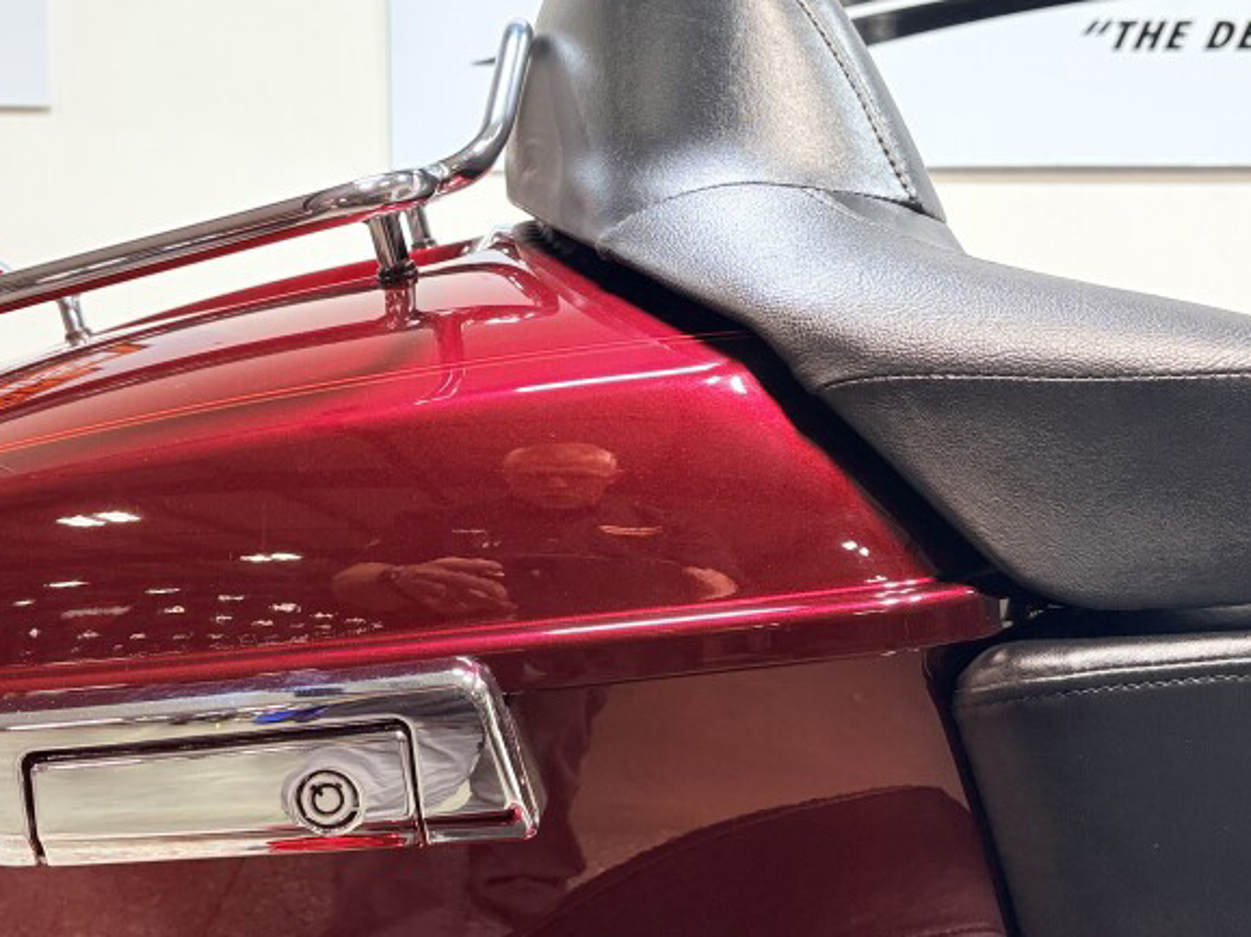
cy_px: 426
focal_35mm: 48
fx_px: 1734
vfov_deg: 30.2
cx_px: 534
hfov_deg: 39.6
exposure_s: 1/120
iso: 64
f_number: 1.6
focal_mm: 5.96
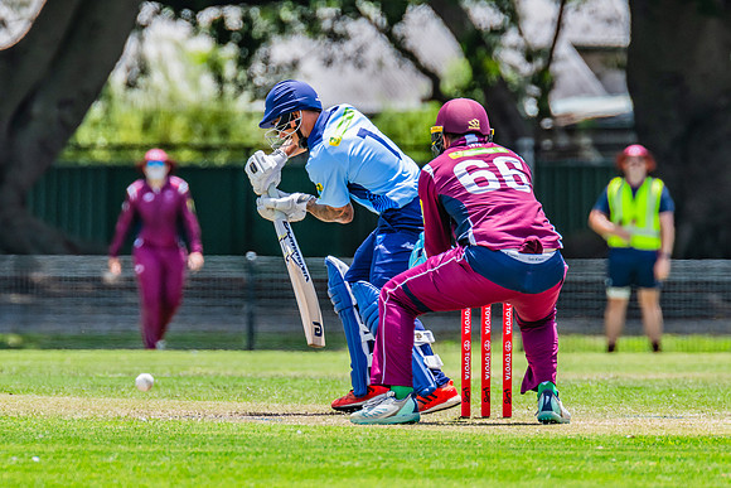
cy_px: 218
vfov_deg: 1.7
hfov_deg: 2.6
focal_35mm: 790
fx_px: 16051
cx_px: 314
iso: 800
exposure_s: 1/1000
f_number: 9
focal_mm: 600
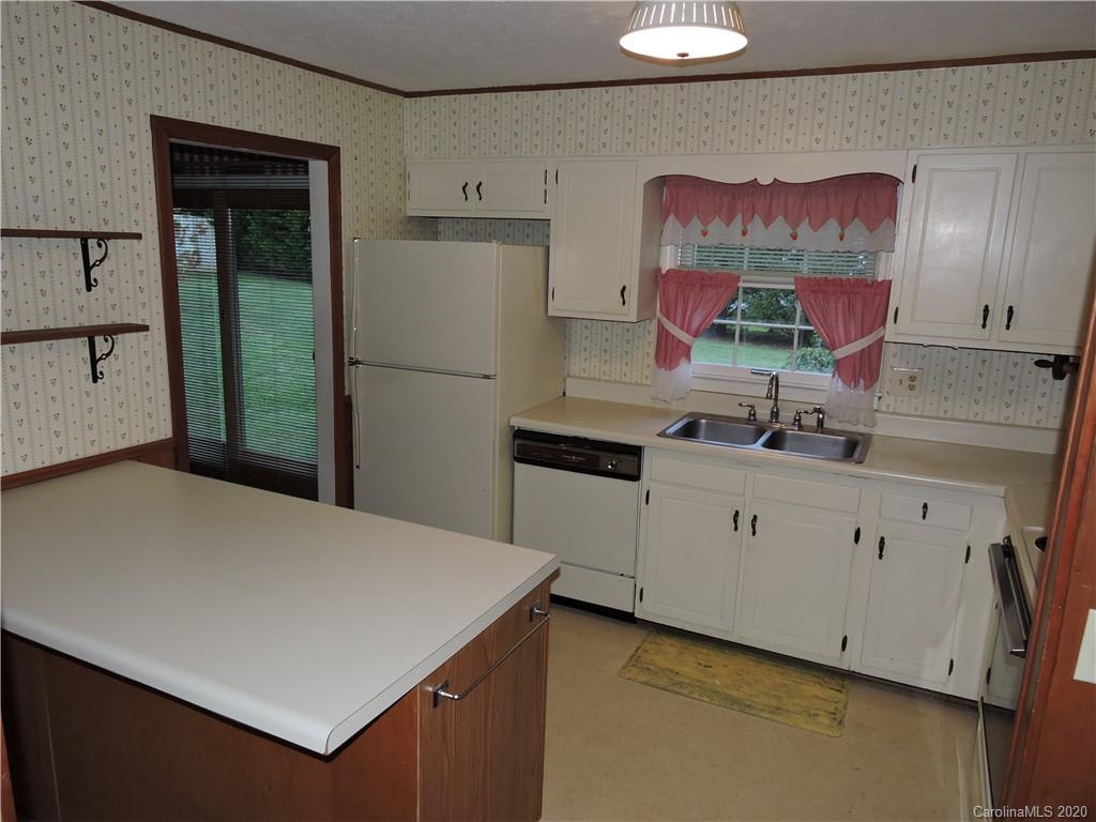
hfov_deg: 71.6
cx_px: 548
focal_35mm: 24
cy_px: 411
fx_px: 760
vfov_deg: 56.8
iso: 200
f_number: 3.3
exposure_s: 1/30
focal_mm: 4.3
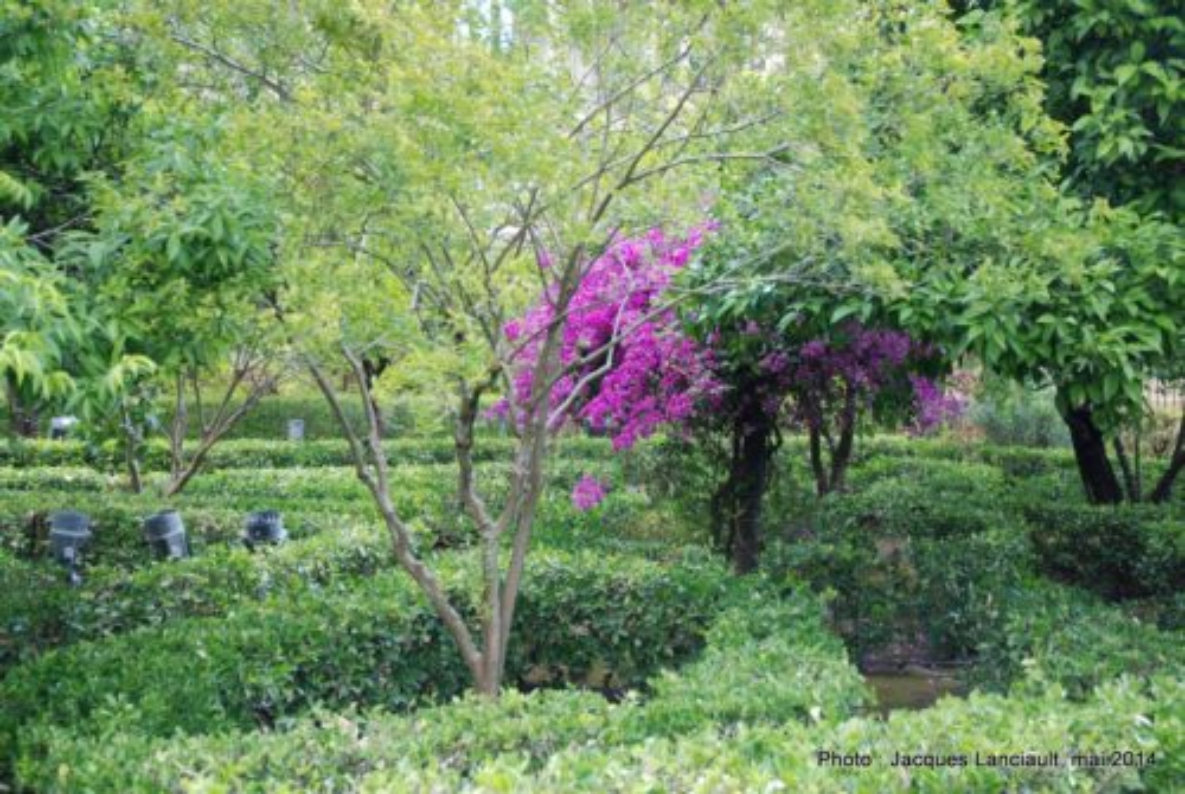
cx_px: 592
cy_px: 397
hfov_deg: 44.9
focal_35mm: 44
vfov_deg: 30.9
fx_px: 1434
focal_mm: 29
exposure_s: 1/40
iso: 200
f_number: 4
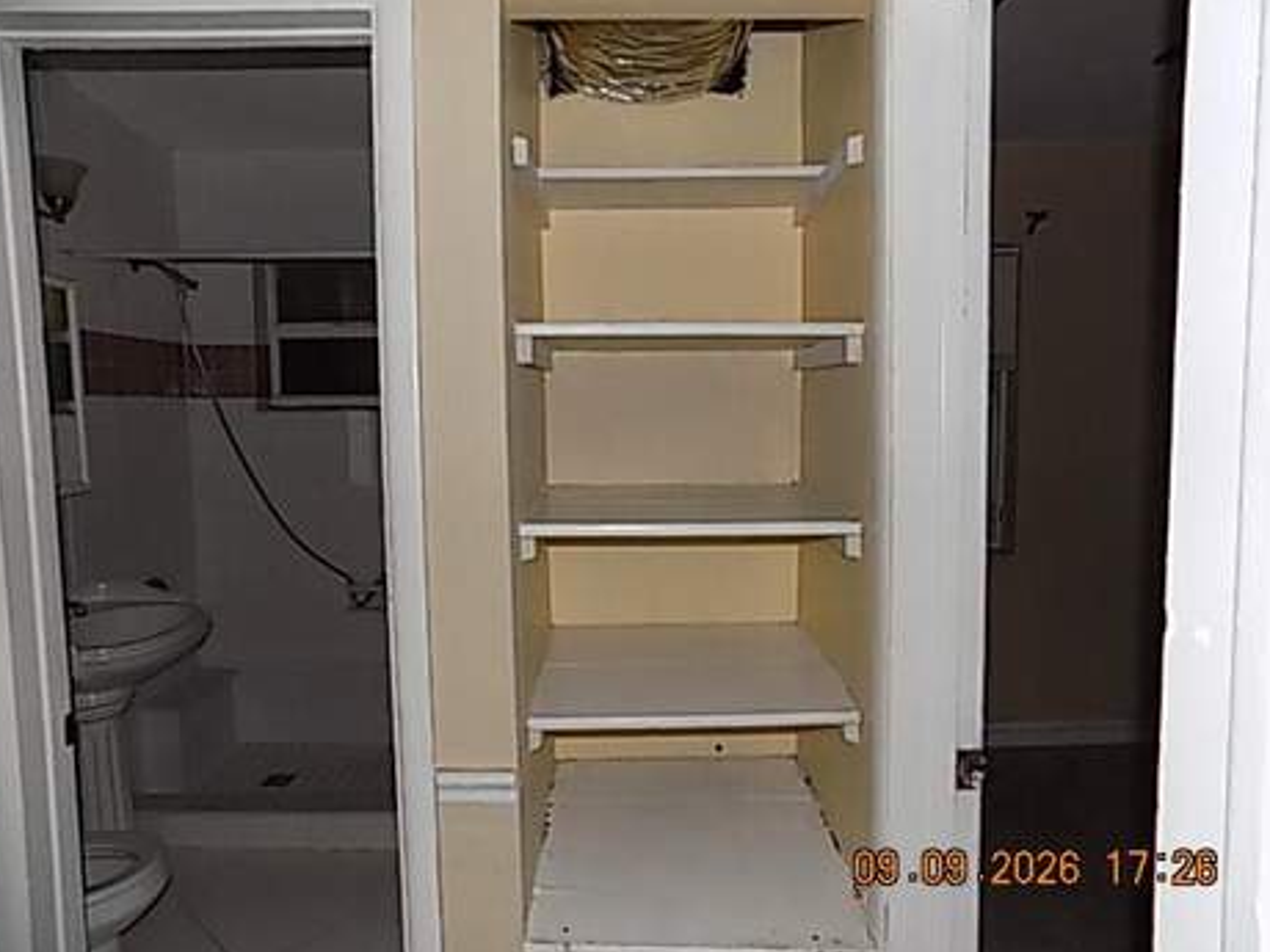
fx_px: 881
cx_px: 621
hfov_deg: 71.6
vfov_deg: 56.8
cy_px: 488
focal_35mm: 24
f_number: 3.1
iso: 200
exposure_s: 1/30
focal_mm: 4
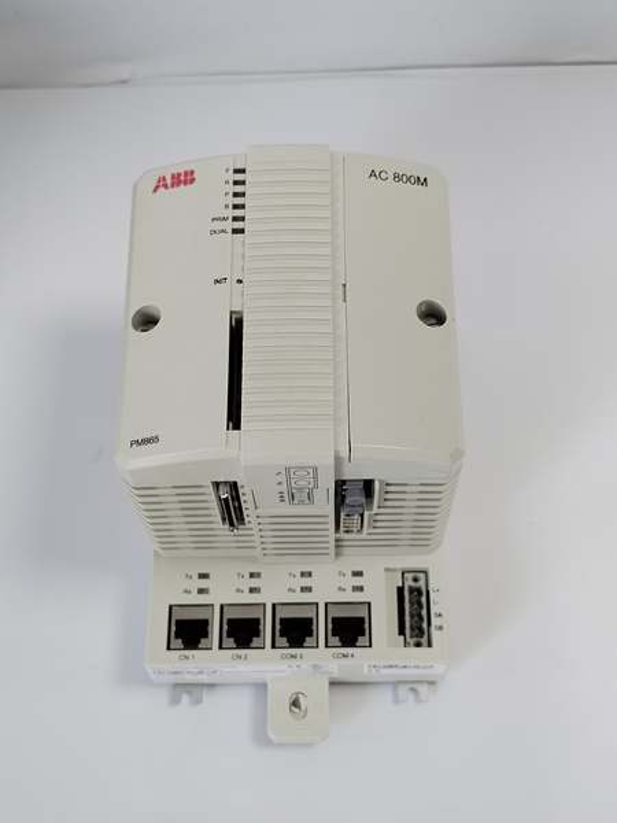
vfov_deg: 40.4
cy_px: 412
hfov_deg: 30.9
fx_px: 1117
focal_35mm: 47
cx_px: 308
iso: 292
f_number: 1.8
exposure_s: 1/50
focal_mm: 4.75
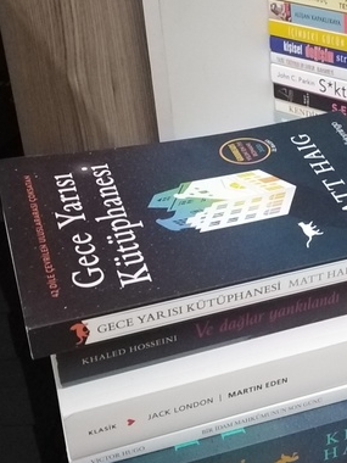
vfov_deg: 30.6
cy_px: 177
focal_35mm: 63
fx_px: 842
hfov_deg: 22.6
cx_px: 330
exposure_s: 1/15
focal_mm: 3.62
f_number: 1.8
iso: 1082
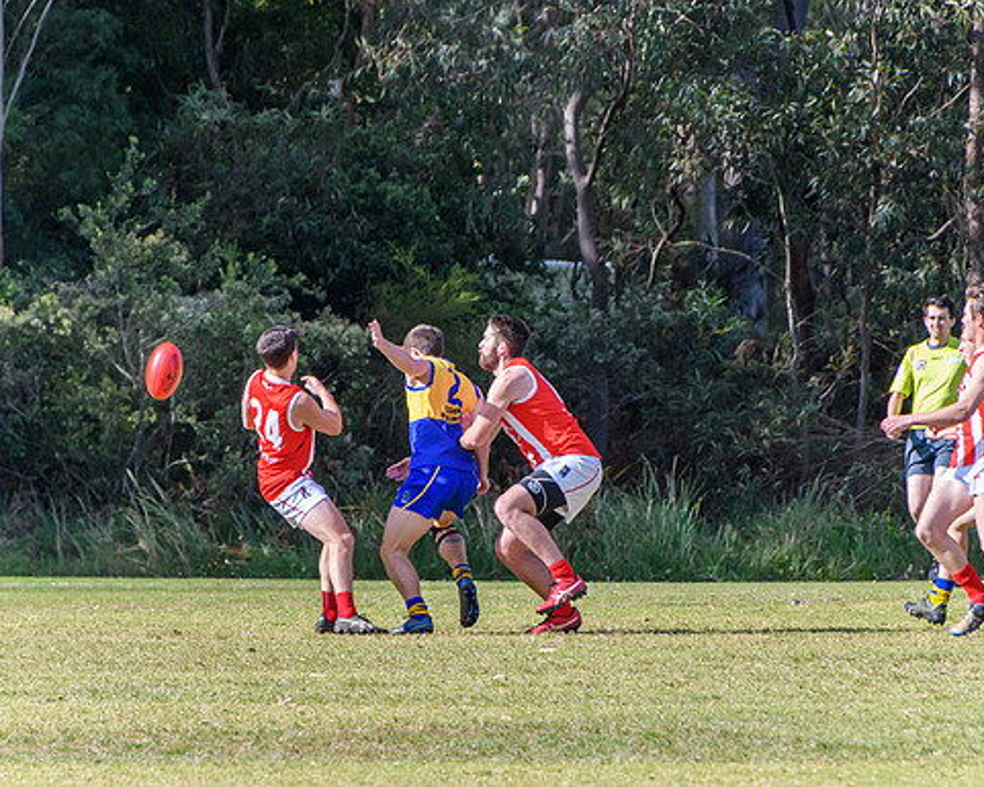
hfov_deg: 3.4
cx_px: 523
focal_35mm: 565
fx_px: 16458
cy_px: 351
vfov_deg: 2.7
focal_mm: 300
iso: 800
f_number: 8
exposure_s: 1/1000
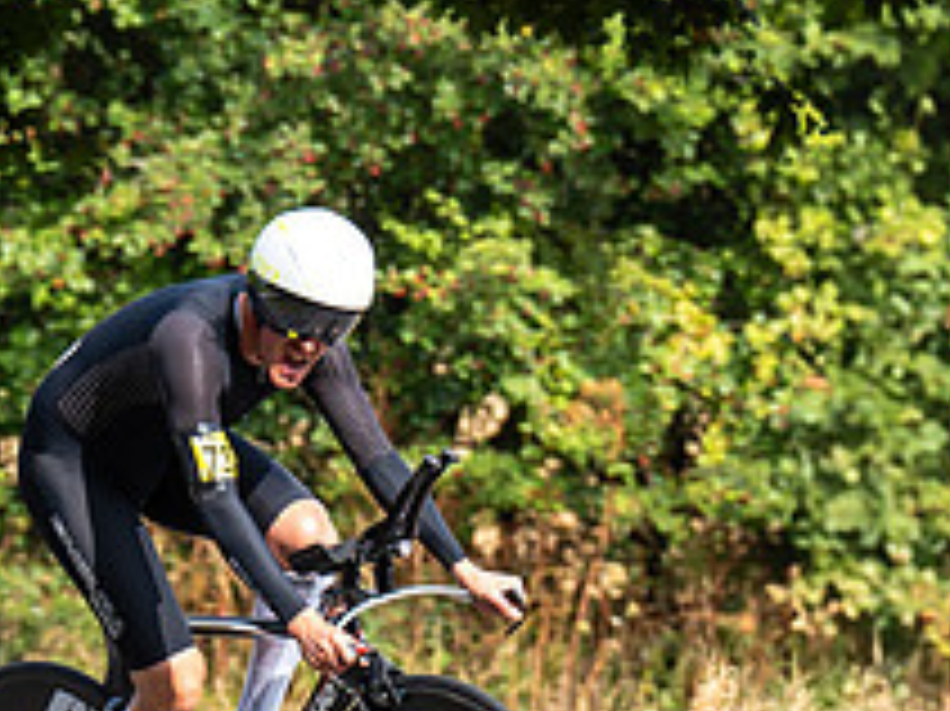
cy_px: 578
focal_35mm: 757
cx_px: 344
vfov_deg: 2.0
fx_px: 20763
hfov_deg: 2.6
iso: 125
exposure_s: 1/1000
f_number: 4
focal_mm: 200
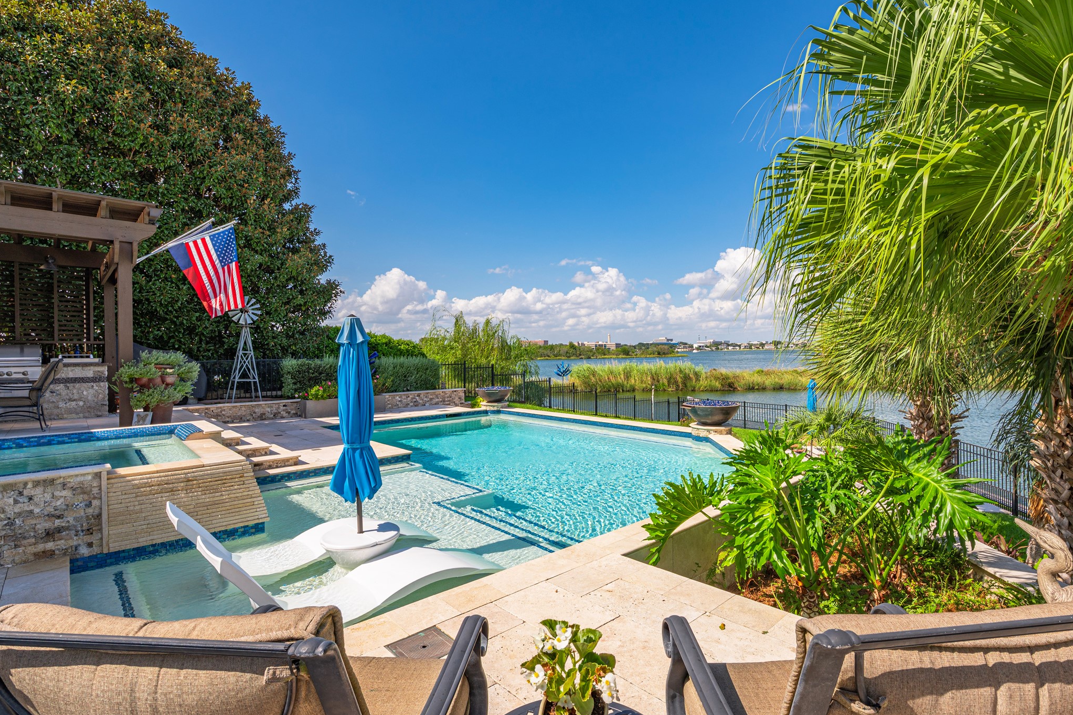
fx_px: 507
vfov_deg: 70.4
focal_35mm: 17
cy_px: 359
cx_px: 567
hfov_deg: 93.2
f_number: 13
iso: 125
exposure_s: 1/160
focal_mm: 16
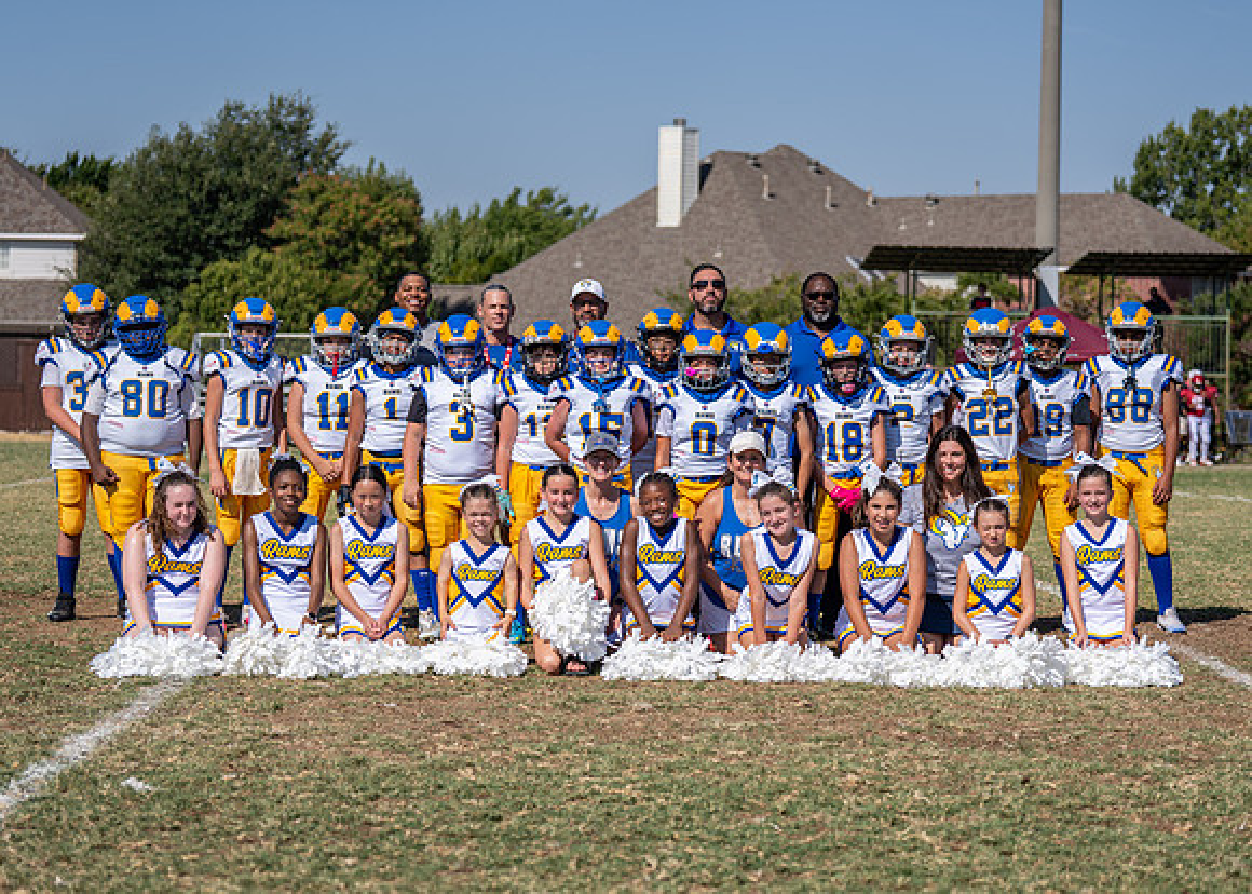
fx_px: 3007
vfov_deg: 16.9
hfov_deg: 23.5
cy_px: 513
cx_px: 663
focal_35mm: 85
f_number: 2.8
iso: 100
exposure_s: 1/3200
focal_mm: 70
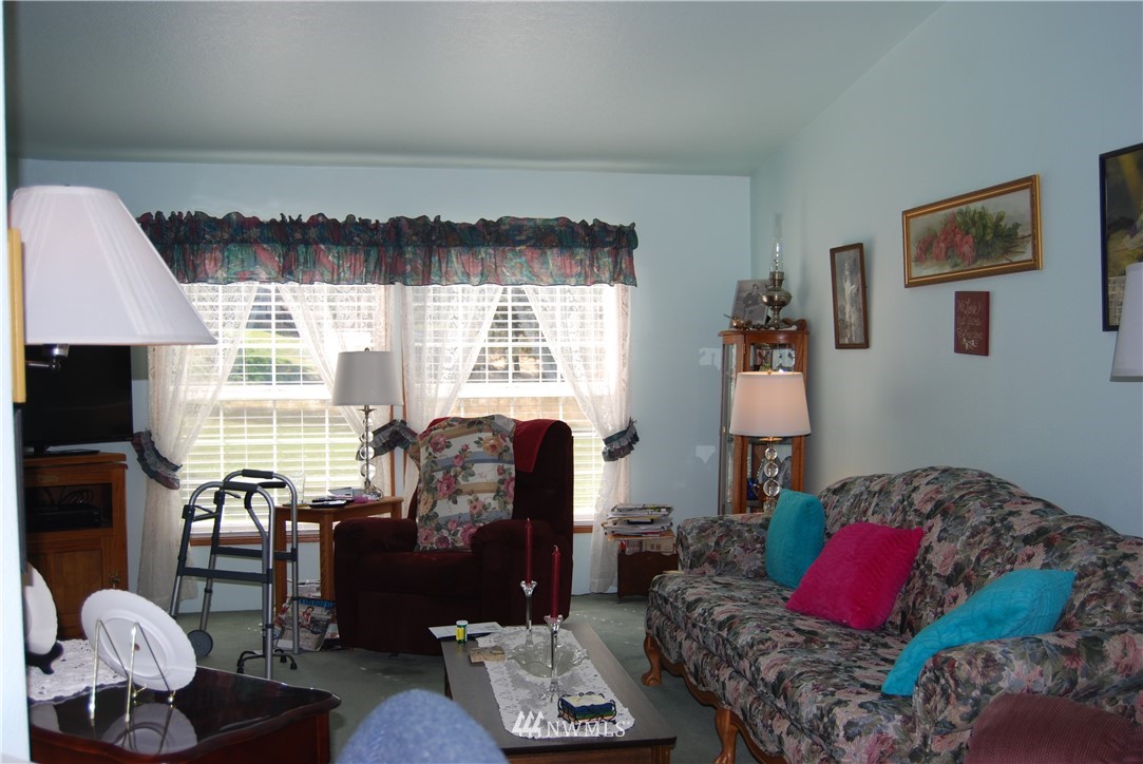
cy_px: 382
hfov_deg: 53.1
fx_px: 1144
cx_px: 572
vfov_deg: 36.9
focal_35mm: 36
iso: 100
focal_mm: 24
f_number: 4
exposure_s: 1/160
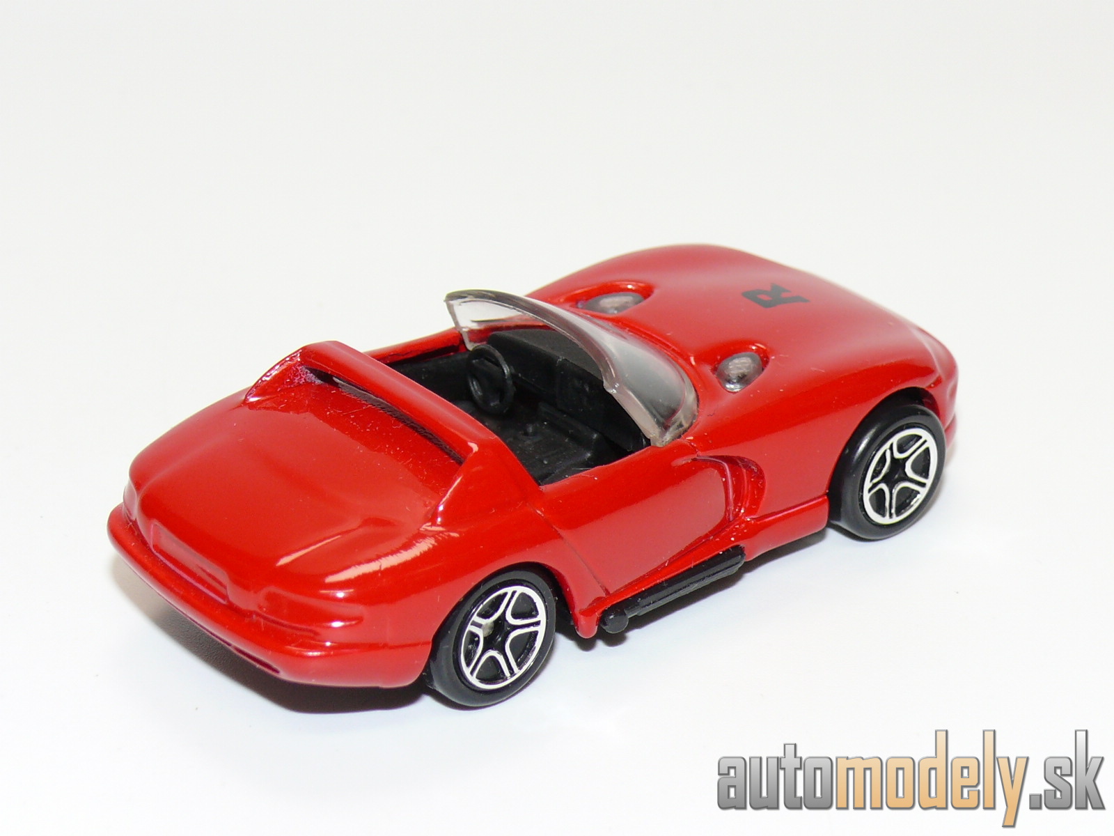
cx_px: 557
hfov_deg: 19.3
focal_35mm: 102
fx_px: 3283
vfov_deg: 14.5
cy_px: 418
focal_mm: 13.3
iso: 100
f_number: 4
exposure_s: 1/30
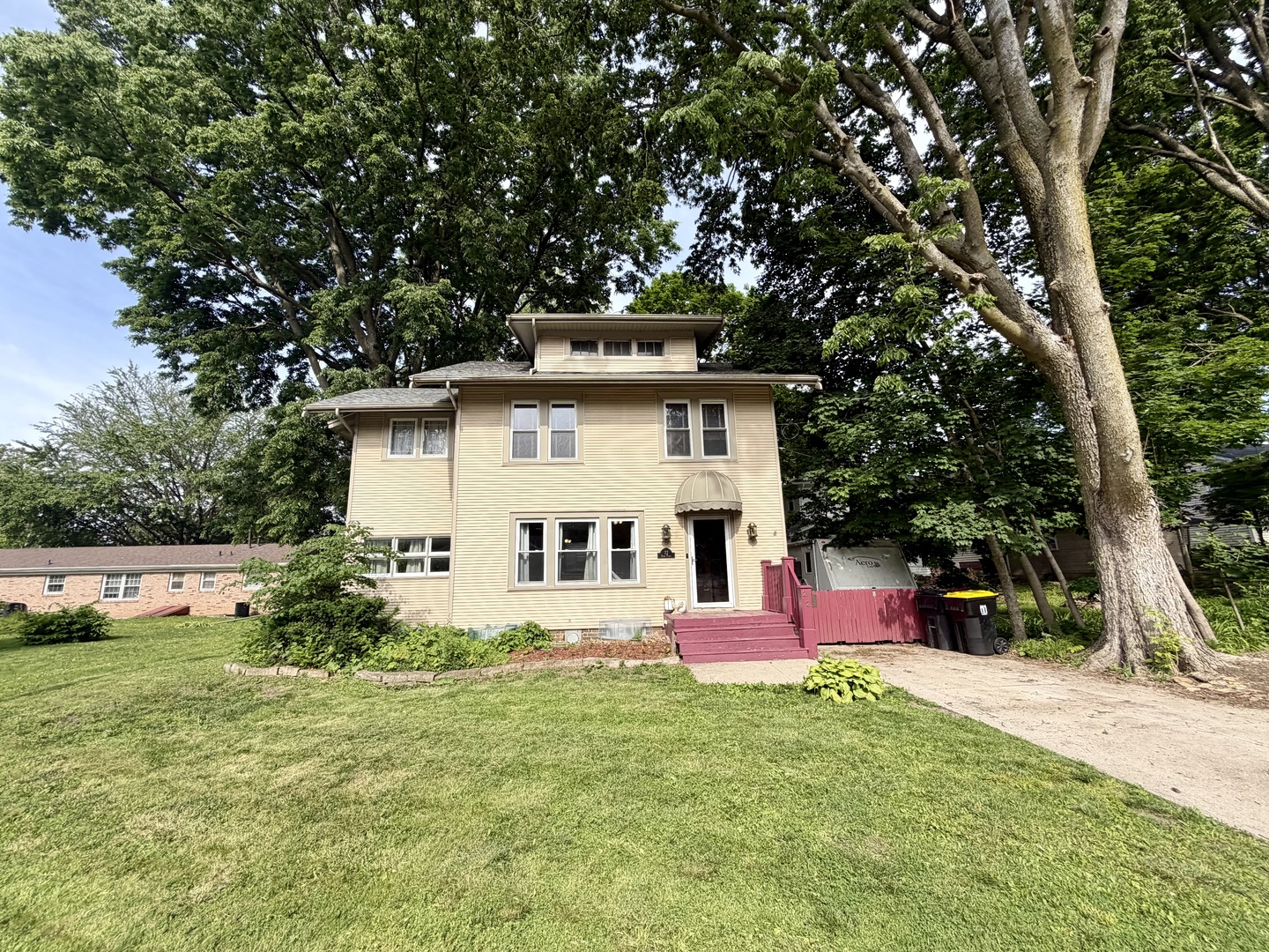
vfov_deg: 85.7
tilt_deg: +14.0
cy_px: 476
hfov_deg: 102.1
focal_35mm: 14
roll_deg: +1.9
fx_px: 513
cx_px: 634
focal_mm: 2.22
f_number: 2.2
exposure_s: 1/631
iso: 40
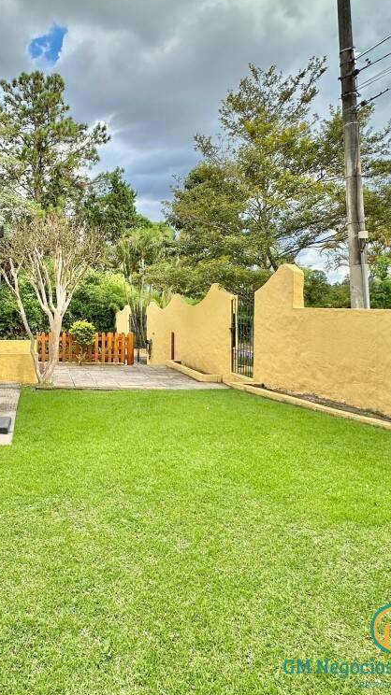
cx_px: 46
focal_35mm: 21
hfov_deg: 48.4
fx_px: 387
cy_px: 345
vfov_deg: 83.9
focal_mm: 2.22
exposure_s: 1/561
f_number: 2.2
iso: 40
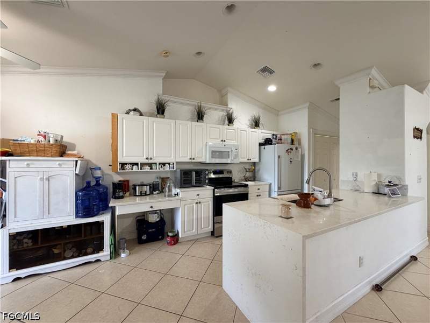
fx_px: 174
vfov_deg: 85.7
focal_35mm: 14
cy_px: 162
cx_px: 215
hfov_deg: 102.1
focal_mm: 2.22
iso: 250
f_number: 2.2
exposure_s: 1/60
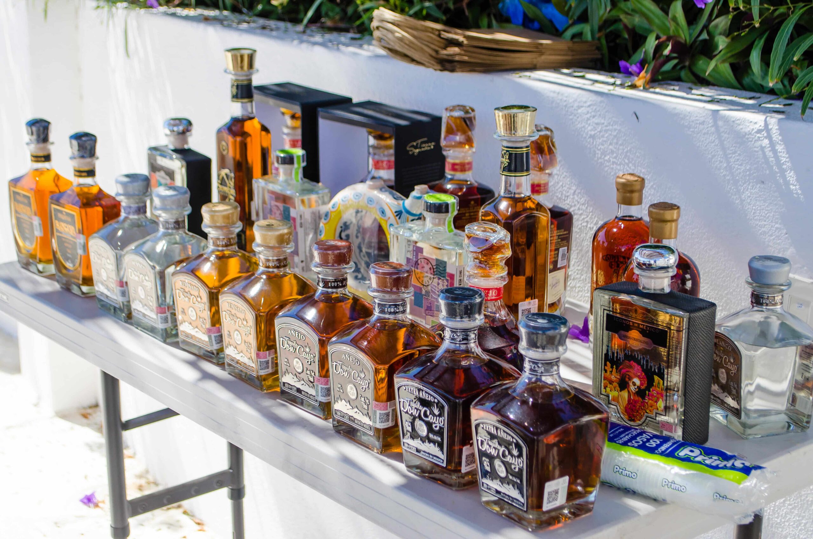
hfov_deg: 33.5
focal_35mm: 60
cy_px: 270
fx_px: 1352
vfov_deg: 22.5
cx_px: 406
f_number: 5.3
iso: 100
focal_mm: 40
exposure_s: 1/500
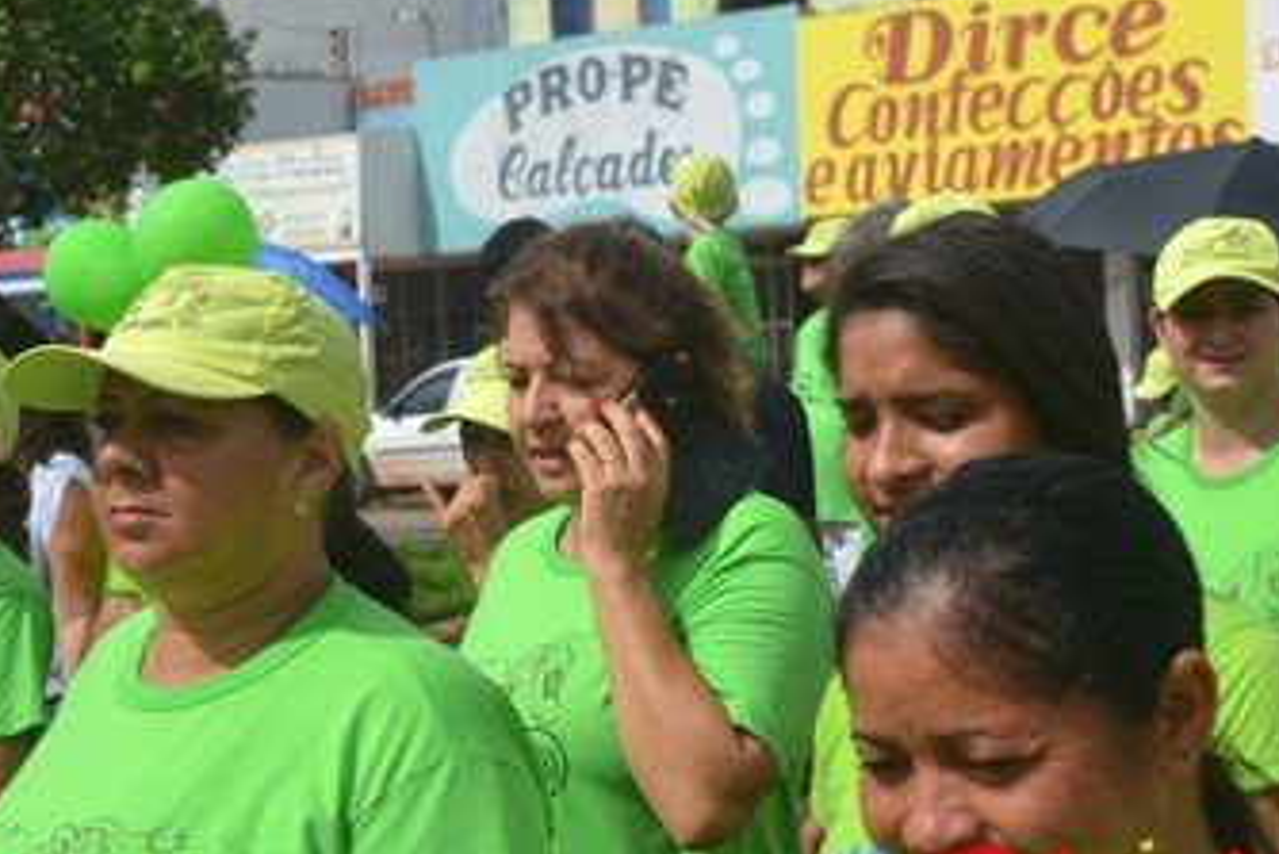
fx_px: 3448
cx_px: 574
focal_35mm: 97
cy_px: 513
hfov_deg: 21.0
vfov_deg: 14.1
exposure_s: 1/400
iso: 100
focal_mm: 48
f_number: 10
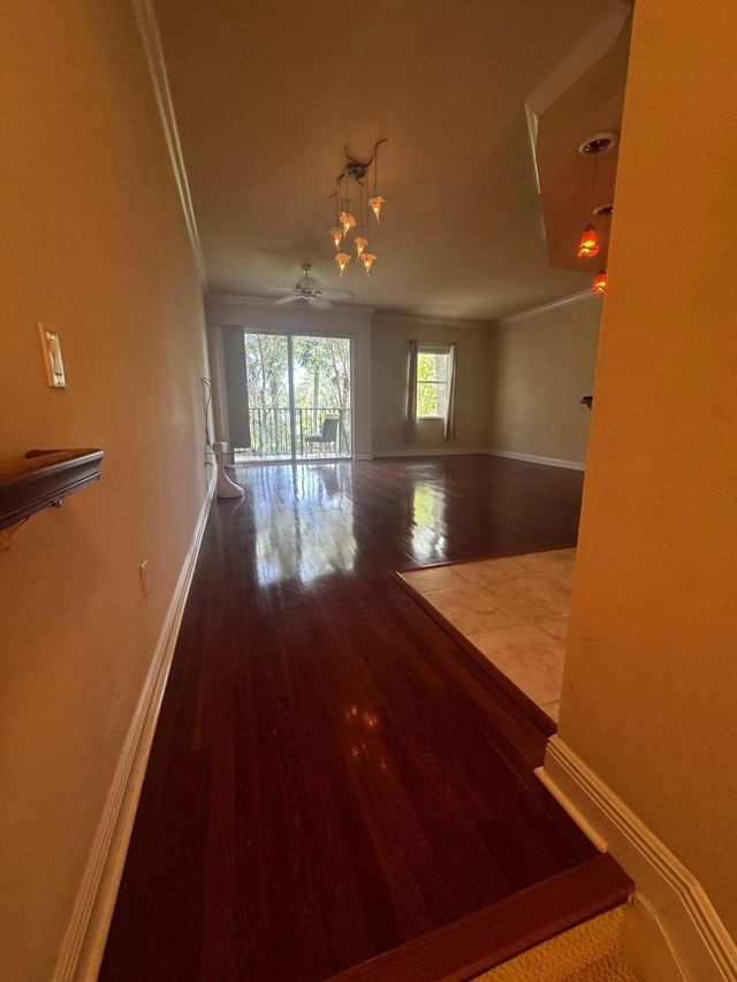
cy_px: 491
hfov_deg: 85.7
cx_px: 368
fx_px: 397
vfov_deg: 102.1
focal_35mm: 14
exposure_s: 1/60
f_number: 2.2
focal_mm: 2.22
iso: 200
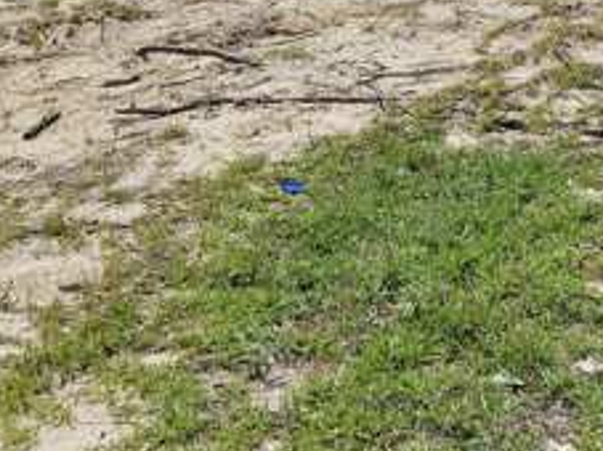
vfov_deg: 16.6
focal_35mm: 81
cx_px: 526
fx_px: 1410
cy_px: -218
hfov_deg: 23.6
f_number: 1.8
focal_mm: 5.4
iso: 25
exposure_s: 1/3291
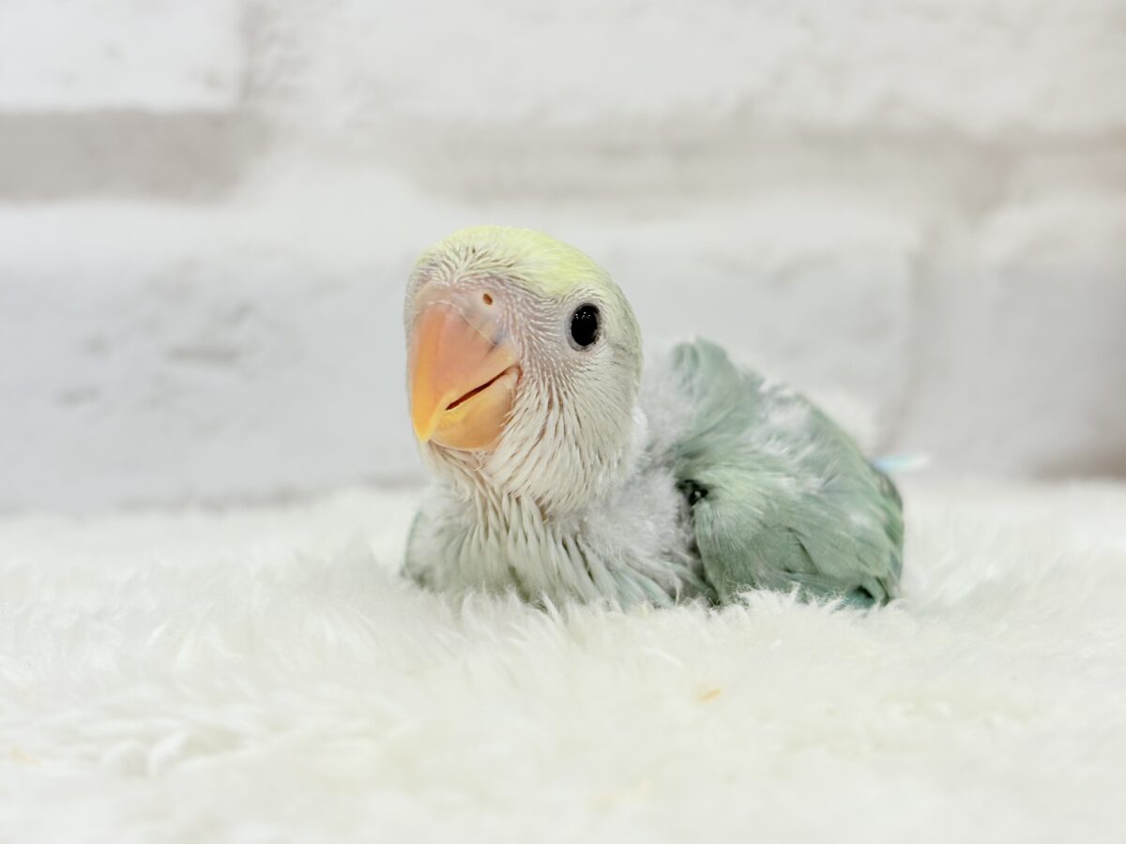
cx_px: 563
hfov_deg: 36.8
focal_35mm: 52
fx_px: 1691
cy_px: 422
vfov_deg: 28.0
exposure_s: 1/100
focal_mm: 5.96
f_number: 1.6
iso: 64
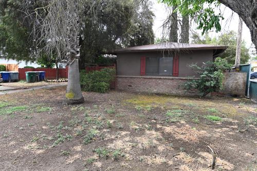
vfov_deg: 57.2
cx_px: 128
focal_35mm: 22
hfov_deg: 78.6
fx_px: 157
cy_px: 86
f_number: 9
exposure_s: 1/100
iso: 400
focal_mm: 22
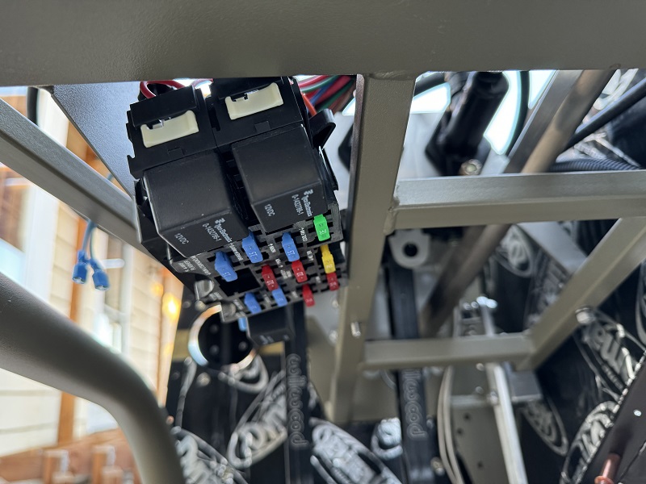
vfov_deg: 56.8
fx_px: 448
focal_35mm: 24
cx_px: 323
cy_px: 242
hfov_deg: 71.6
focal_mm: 6.86
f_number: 1.78
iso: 400
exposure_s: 1/60
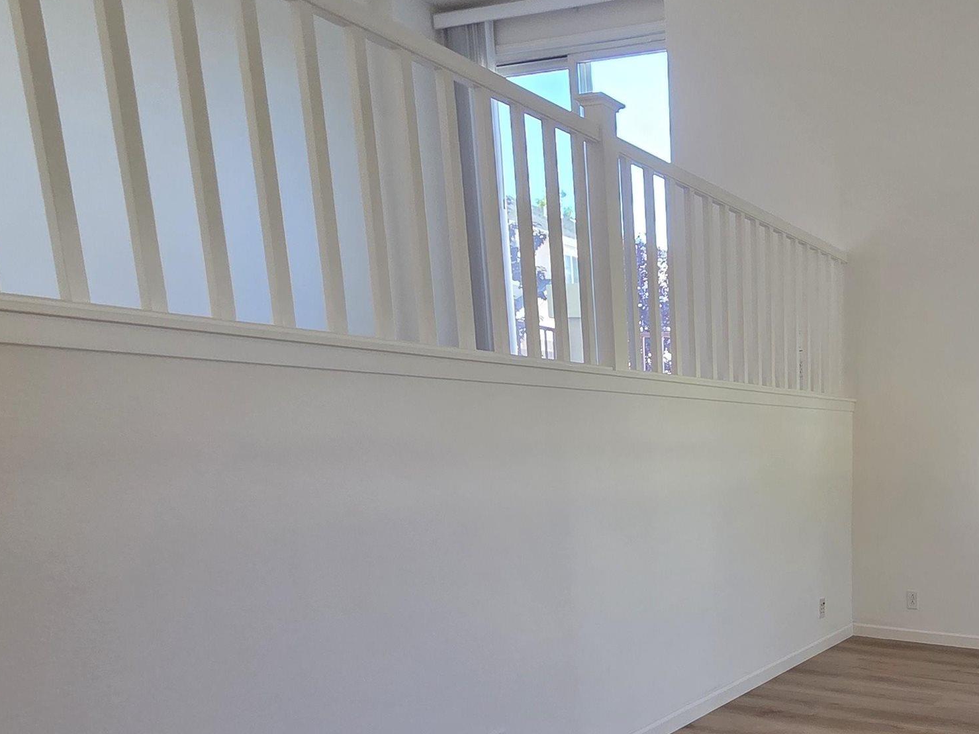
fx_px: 764
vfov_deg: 48.5
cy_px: 586
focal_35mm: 27
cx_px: 945
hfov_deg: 53.6
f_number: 2.2
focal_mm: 2.2
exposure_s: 1/120
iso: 200
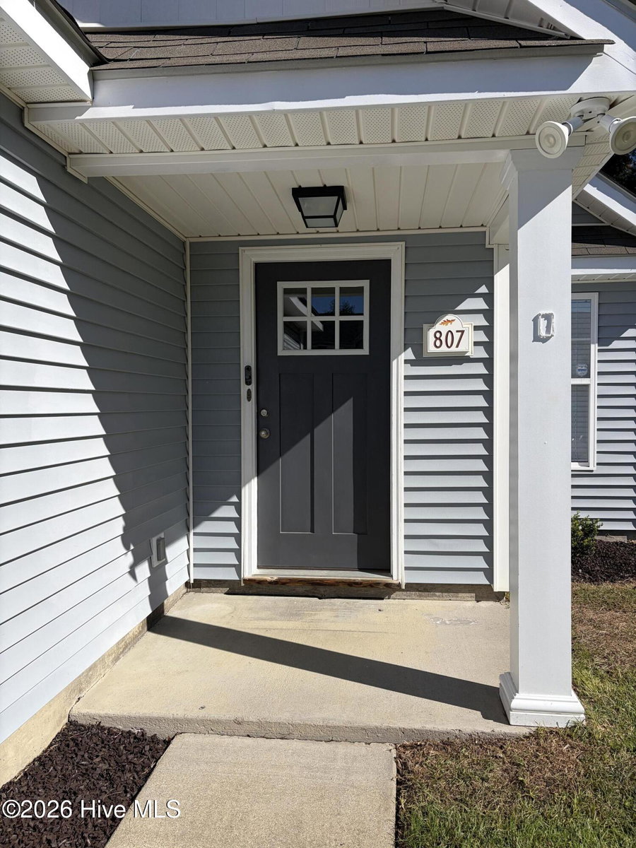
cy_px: 424
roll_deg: +1.1
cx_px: 318
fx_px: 637
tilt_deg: -1.5
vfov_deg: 67.3
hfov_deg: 53.1
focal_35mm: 26
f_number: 1.6
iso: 64
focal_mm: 5.96
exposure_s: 1/7813
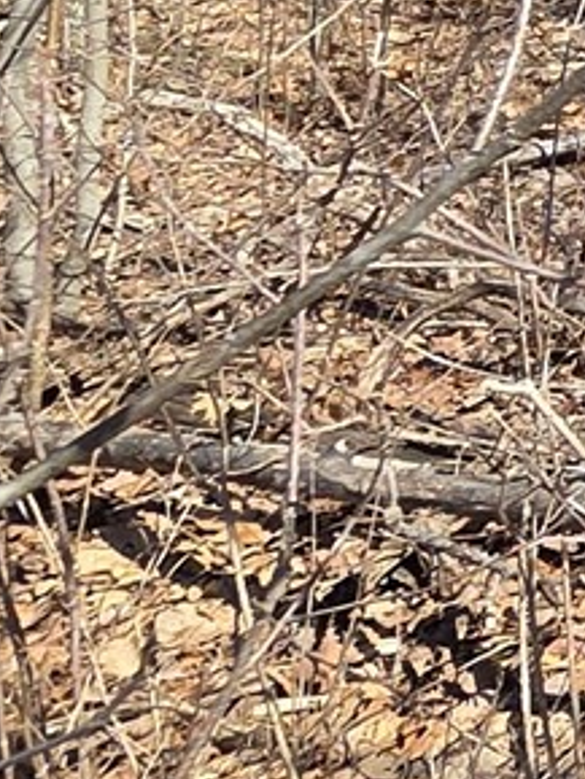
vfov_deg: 18.9
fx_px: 2072
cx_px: 2114
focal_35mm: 92
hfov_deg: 9.2
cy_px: -372
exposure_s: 1/1550
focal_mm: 2.2
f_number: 2.2
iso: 100
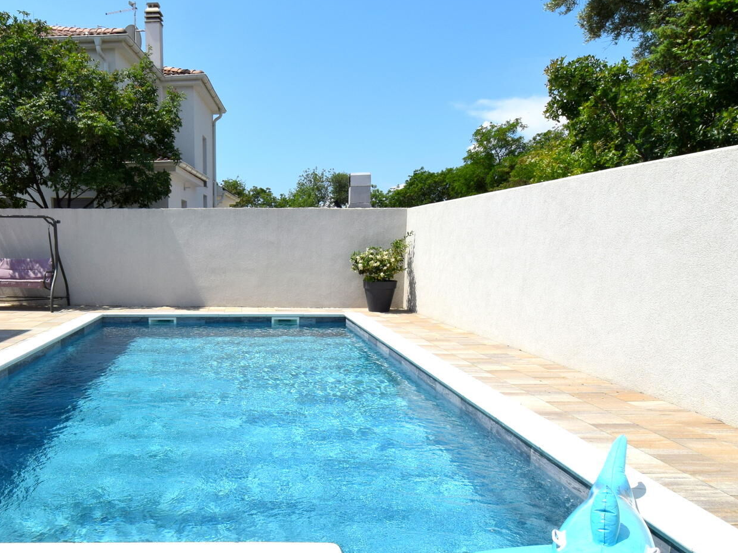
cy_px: 335
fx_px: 597
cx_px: 233
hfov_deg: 61.6
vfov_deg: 49.4
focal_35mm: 28
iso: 200
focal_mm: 10
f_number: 11
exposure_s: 1/500
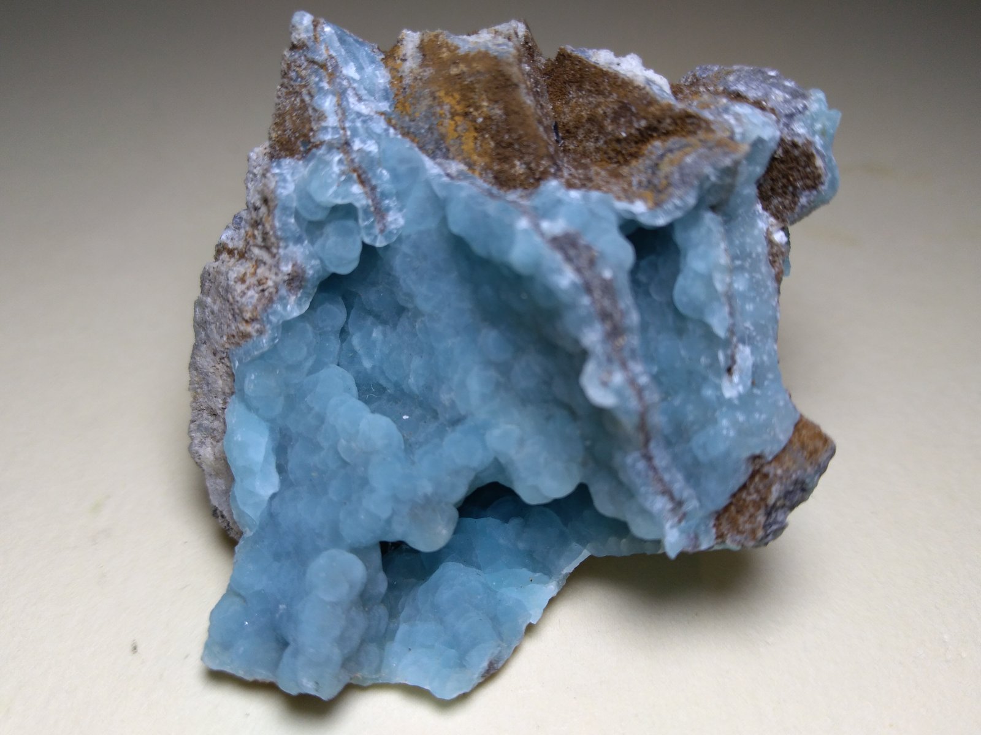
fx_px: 737
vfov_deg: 53.1
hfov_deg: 67.3
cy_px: 368
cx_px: 490
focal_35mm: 26
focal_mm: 3.54
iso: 100
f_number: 2
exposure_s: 1/111
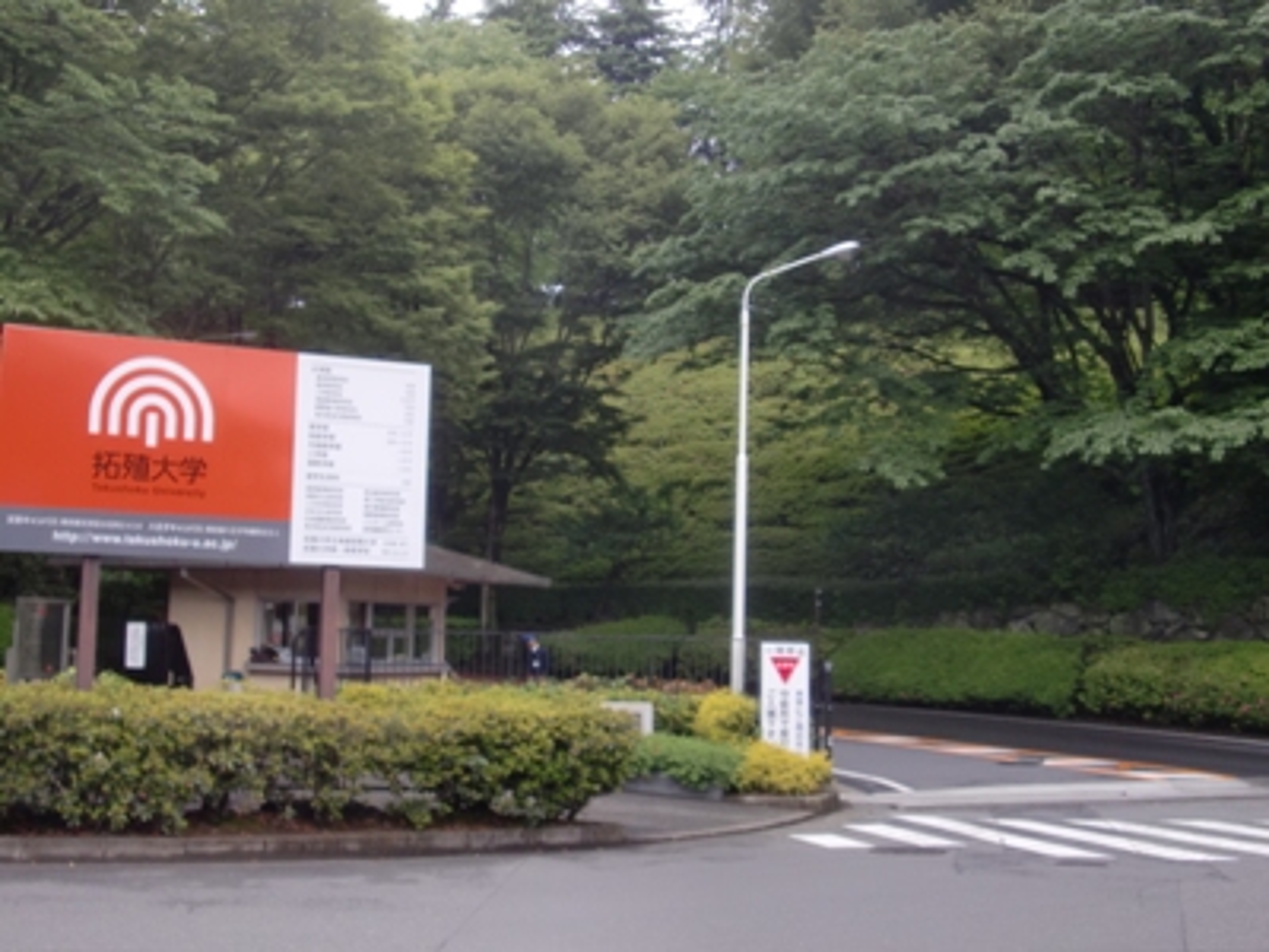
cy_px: 476
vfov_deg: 30.3
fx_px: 1760
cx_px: 634
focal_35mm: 48
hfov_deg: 39.7
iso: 64
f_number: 3.4
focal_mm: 7.91
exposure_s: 1/80
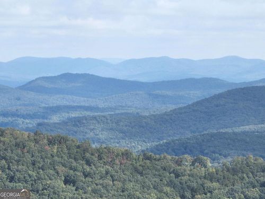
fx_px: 1233
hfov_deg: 12.3
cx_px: 132
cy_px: 100
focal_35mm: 161
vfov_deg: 9.2
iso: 100
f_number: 4.4
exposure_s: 1/200
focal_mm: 29.85
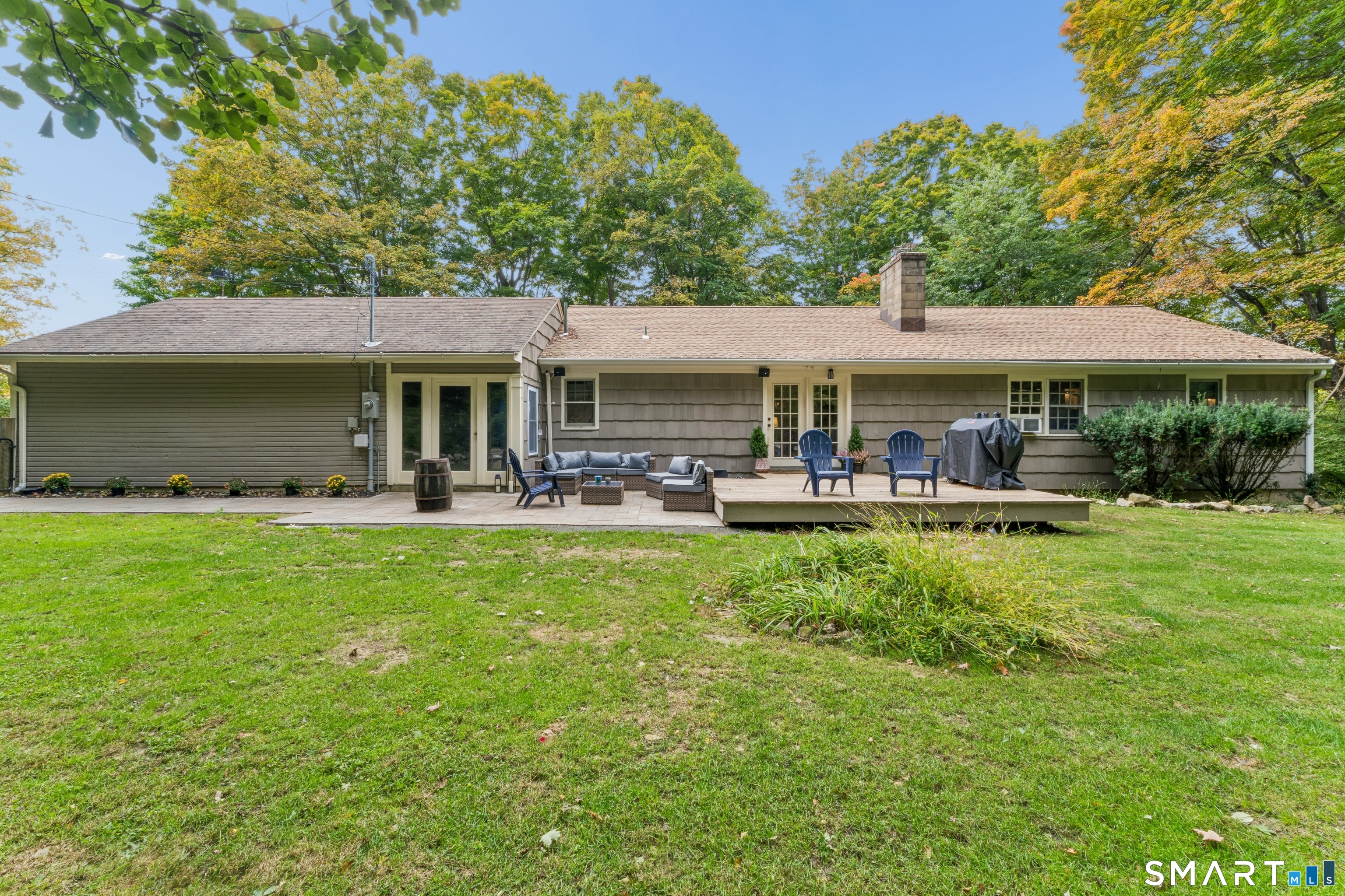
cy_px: 448
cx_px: 672
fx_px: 523
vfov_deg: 81.2
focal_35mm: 14
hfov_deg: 104.3
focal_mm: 14
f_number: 22
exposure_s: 1/3.33
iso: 100
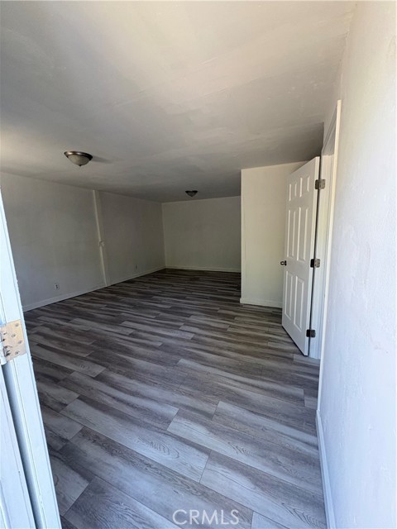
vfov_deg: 102.1
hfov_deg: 85.7
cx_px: 198
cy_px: 264
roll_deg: +0.7
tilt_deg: -9.1
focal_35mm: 14
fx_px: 214
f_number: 2.2
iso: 200
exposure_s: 1/99
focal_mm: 2.22
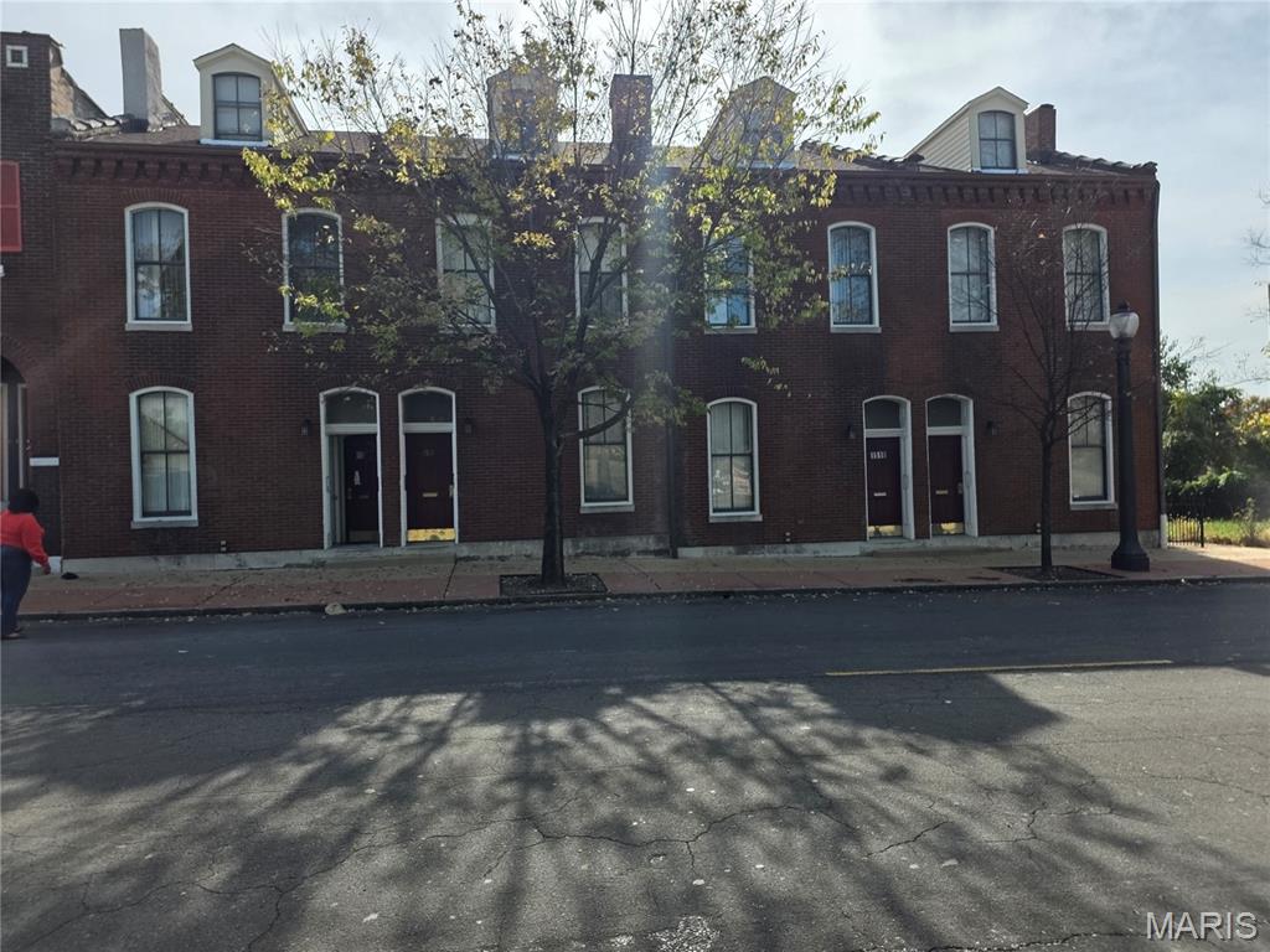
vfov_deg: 58.9
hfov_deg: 73.9
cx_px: 635
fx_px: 844
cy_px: 476
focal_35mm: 23
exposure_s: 1/3589
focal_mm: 6.25
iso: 80
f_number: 1.7
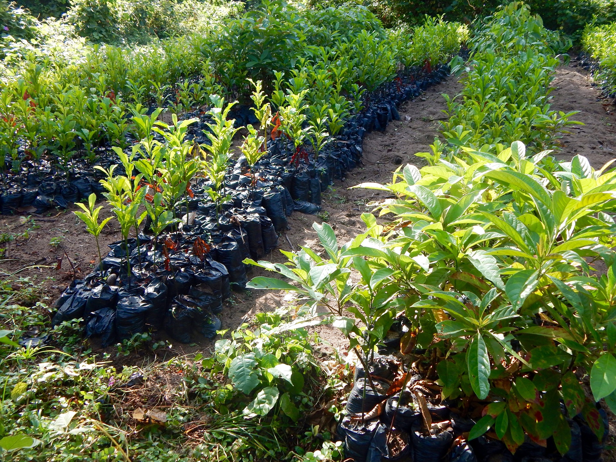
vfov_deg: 45.4
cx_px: 308
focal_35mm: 31
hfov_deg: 58.4
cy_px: 231
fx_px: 552
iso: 125
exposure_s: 1/200
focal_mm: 5.6
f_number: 3.2
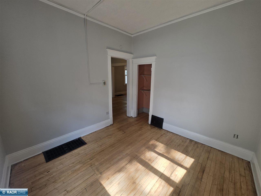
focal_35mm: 13
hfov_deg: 106.2
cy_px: 98
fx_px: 98
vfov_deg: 89.9
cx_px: 130
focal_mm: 2.2
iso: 80
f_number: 1.9
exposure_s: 1/120
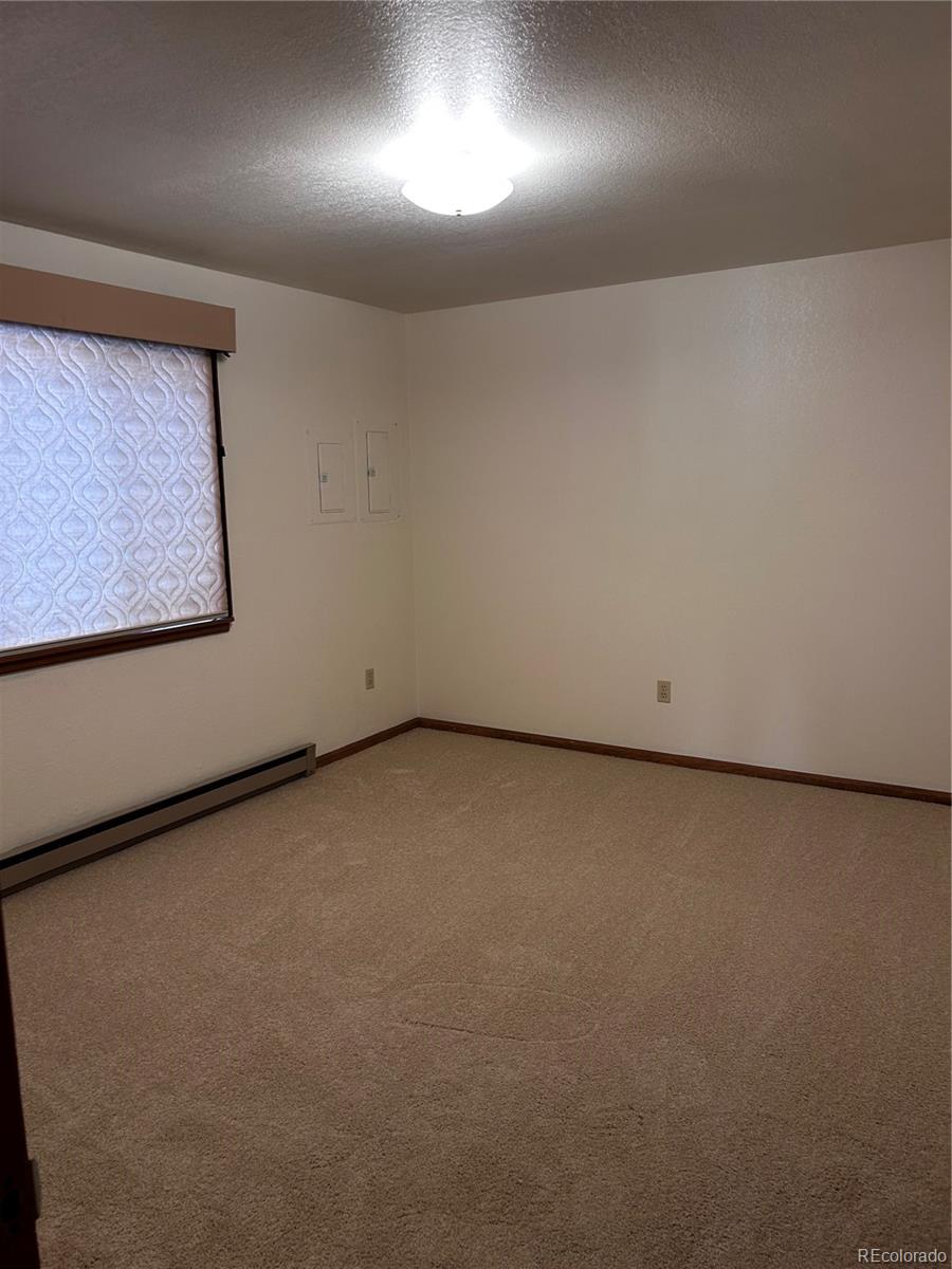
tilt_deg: -9.4
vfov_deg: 67.3
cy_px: 634
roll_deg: +0.3
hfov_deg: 53.1
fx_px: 953
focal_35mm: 26
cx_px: 476
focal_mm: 5.7
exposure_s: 1/60
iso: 100
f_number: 1.5
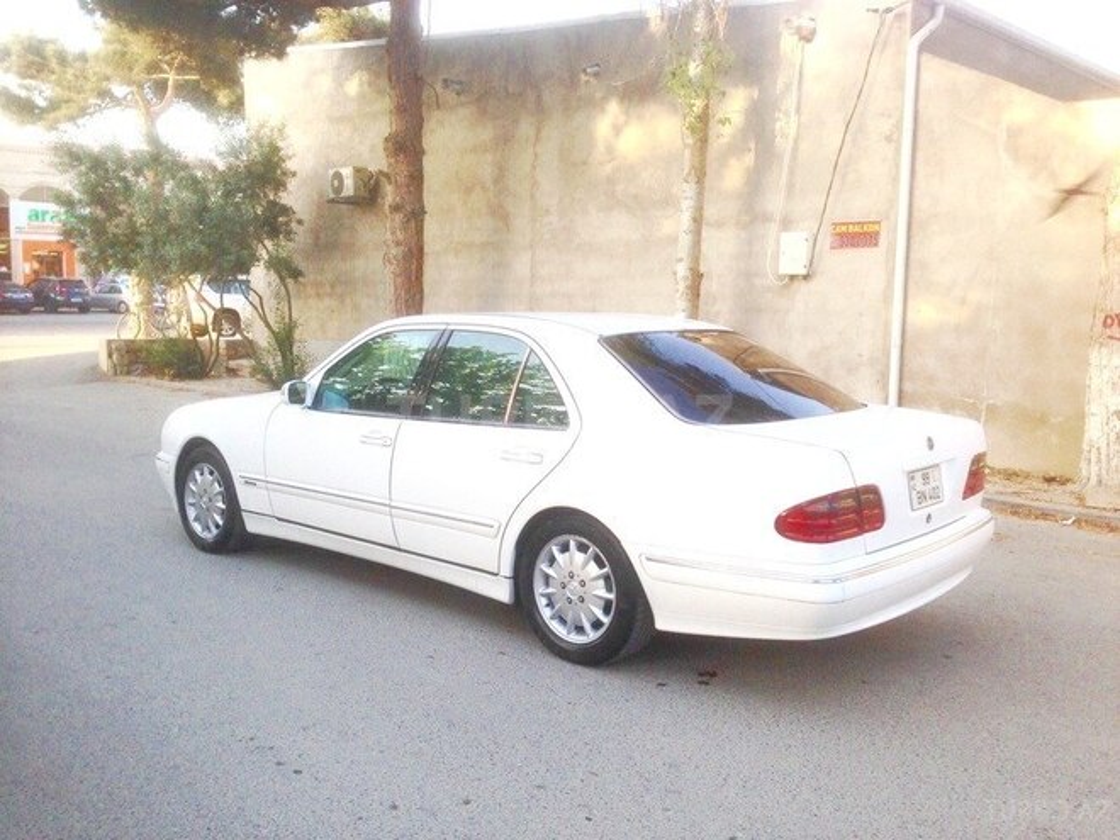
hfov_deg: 55.4
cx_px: 560
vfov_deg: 42.9
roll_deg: -1.3
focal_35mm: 33
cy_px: 420
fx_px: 1068
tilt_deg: -5.7
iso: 50
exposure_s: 1/167
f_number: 2.4
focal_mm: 4.12
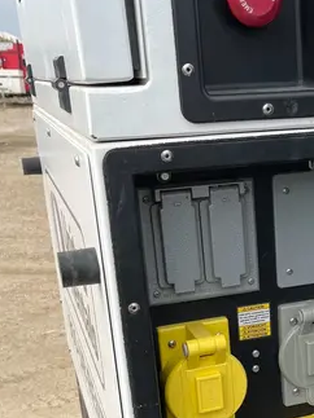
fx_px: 714
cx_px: 297
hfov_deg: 23.9
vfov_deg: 32.0
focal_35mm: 59
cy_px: 323
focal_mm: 5.1
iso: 50
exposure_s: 1/1517
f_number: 1.6
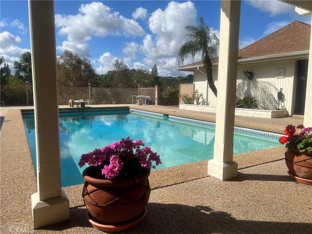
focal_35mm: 26
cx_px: 156
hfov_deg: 67.3
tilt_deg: -7.2
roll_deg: -0.8
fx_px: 234
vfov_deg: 53.1
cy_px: 117
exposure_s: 1/6993
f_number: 1.5
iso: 50
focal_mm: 5.7
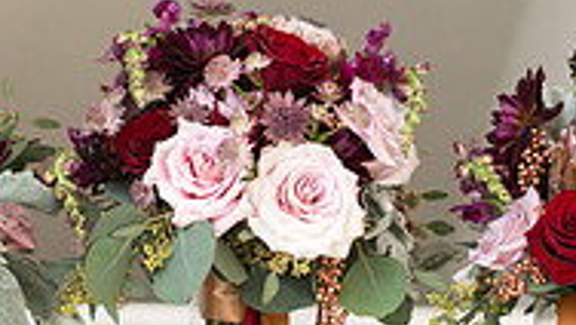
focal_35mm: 187
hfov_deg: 11.5
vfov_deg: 6.5
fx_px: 2858
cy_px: 296
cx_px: 172
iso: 500
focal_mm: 50
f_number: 1.4
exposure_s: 1/1250
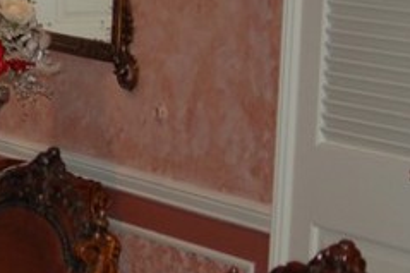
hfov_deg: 11.1
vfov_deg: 7.6
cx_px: -173
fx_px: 2049
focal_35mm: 180
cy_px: 7
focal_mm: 28
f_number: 3.3
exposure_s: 1/60
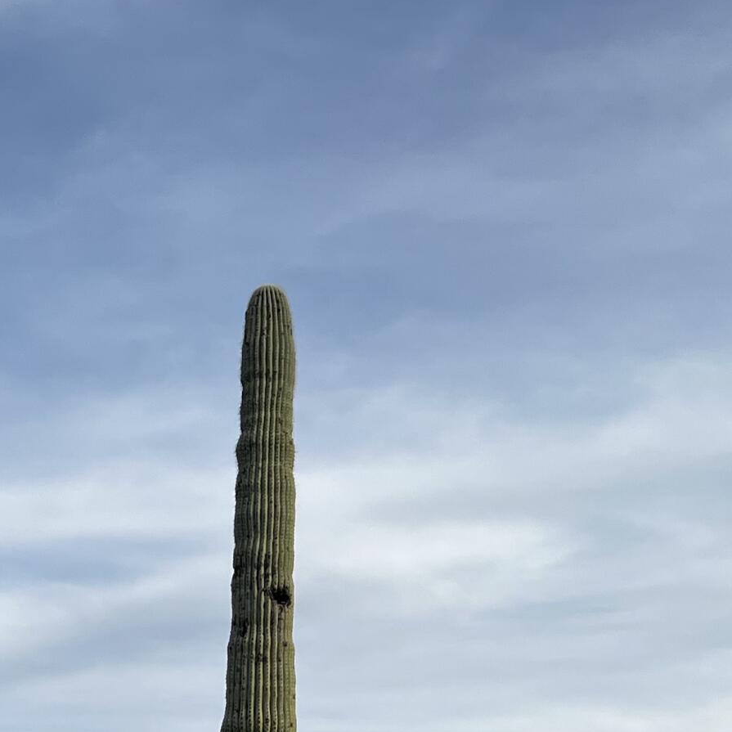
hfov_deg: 22.3
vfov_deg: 20.7
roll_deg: +1.4
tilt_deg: +5.4
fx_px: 1842
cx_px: 192
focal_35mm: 77
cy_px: 915
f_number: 1.5
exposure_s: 1/3831
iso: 50
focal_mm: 5.7
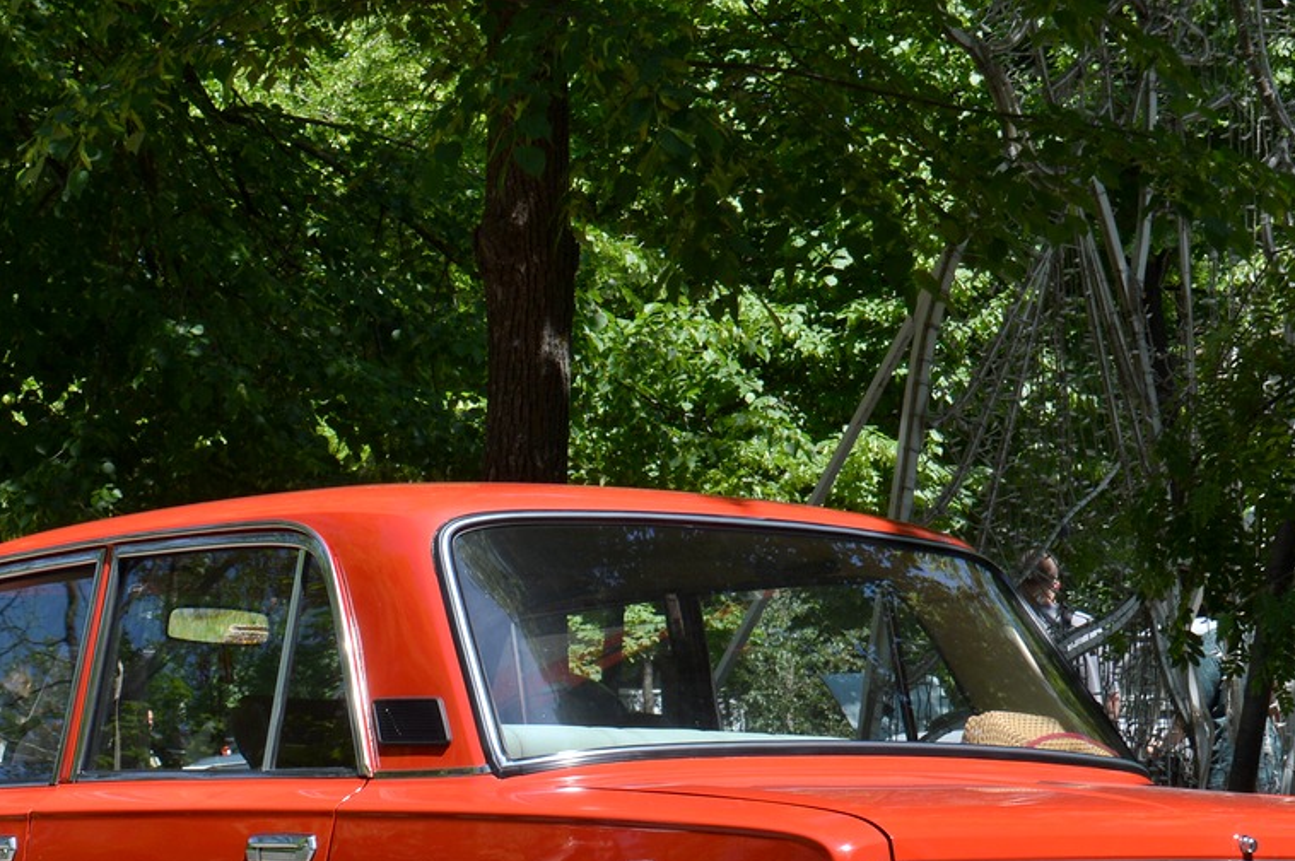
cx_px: 569
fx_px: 3414
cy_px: 741
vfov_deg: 14.3
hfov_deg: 21.5
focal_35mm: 95
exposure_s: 1/250
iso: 100
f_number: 8
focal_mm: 32
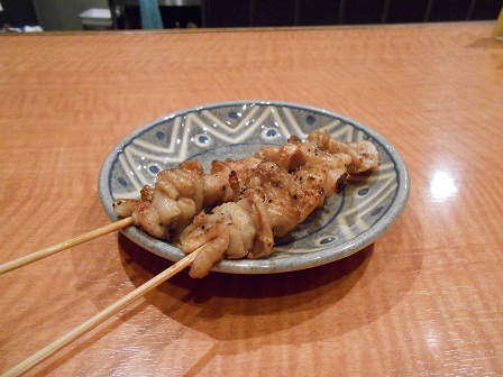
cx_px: 252
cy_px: 188
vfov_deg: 53.1
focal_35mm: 26
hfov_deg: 67.3
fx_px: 378
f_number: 3.5
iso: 800
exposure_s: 1/10
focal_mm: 4.6
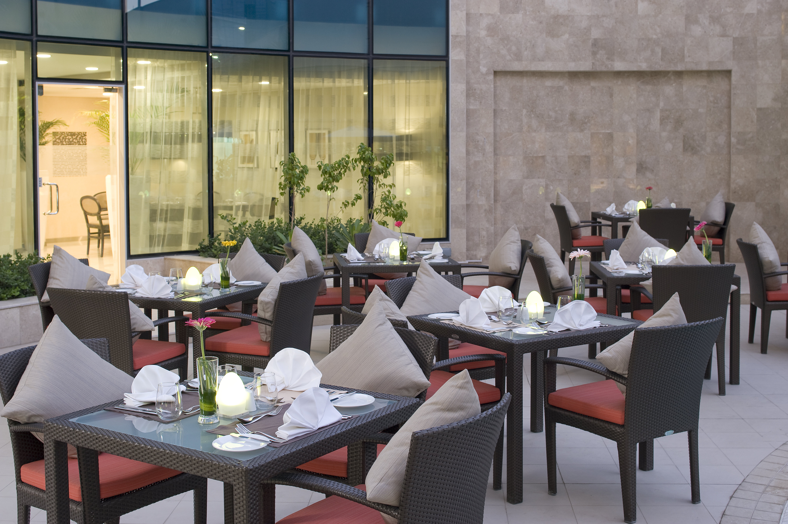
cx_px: 394
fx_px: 984
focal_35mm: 45
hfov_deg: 43.6
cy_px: 262
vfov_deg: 29.8
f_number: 8
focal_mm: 45
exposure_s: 1
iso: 200
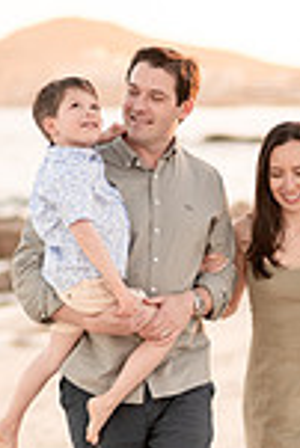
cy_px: 279
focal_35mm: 173
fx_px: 2157
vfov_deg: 11.9
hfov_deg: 8.0
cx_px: 199
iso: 100
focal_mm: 58
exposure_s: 1/1000
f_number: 1.8
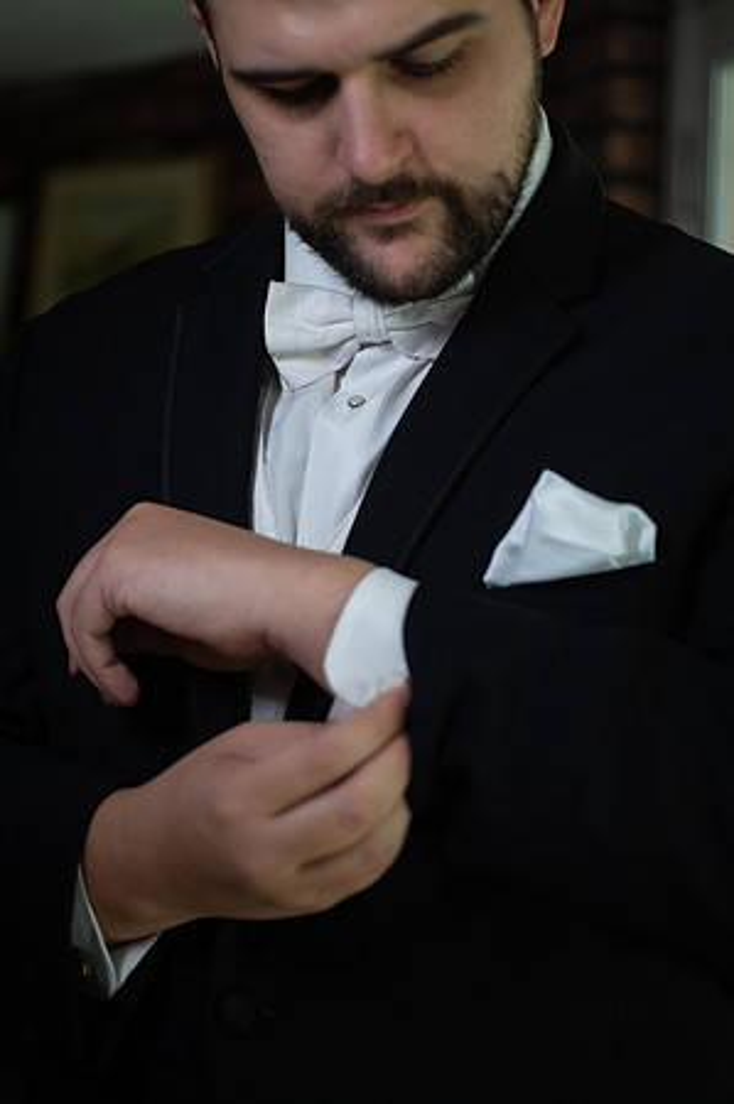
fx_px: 1839
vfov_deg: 33.4
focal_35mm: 60
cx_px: 367
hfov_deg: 22.6
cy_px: 552
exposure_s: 1/250
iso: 1000
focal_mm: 60
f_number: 3.2
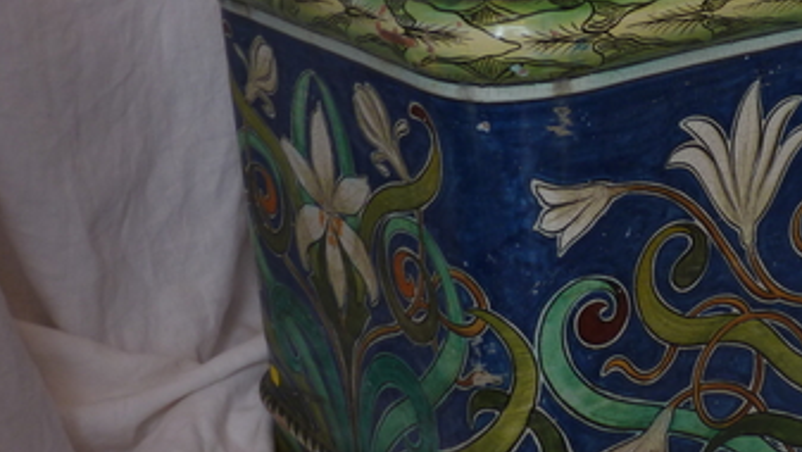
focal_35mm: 62
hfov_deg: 32.4
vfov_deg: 19.4
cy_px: 247
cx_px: 695
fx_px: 1319
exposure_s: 1/8
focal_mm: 5.3
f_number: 3.5
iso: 80
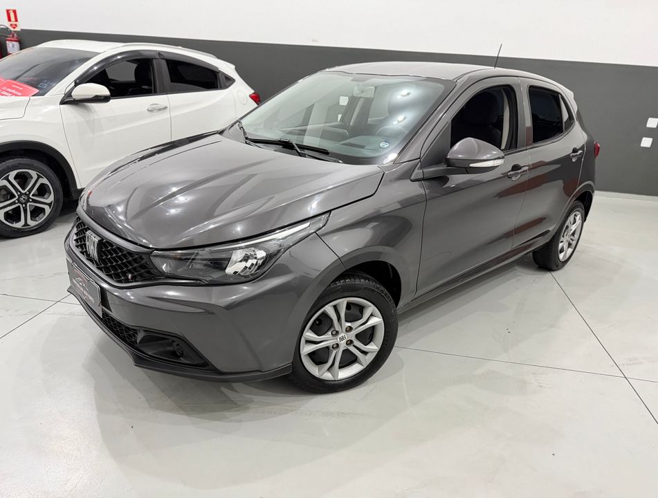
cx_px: 329
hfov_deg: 71.4
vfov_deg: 57.1
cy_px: 249
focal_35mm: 24
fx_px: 458
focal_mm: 6.76
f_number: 1.78
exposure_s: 1/60
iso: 800
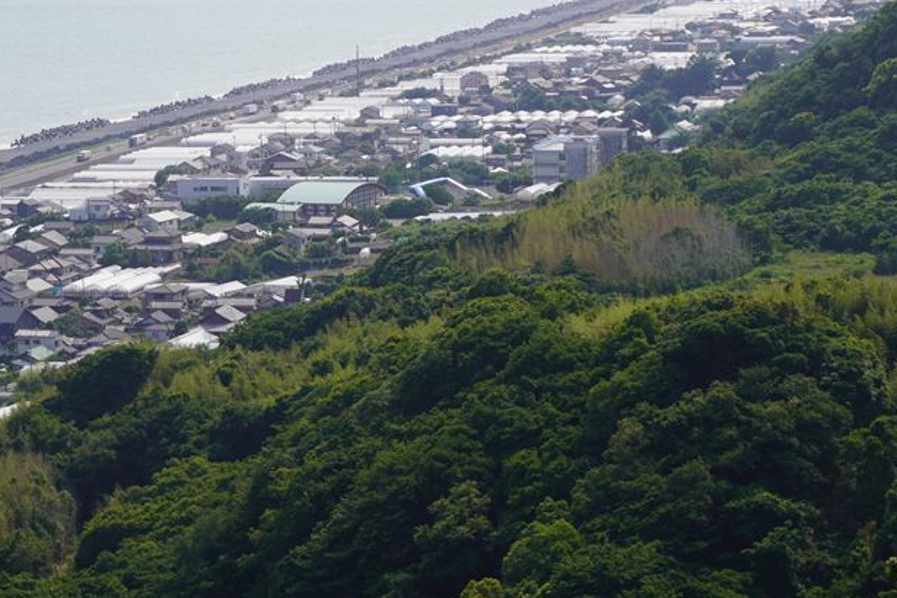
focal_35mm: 156
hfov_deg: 13.2
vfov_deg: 8.8
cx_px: 331
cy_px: 47
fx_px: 3887
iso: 100
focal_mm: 50
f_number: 5.6
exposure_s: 1/800
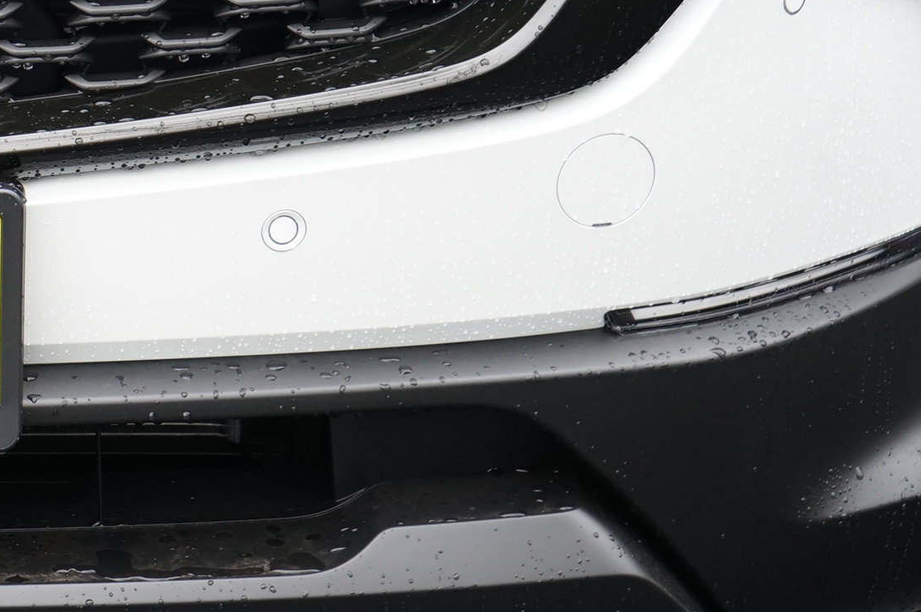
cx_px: -303
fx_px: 4600
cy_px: 164
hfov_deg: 11.1
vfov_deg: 7.6
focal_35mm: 180
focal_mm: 66
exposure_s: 1/80
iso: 640
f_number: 5.6
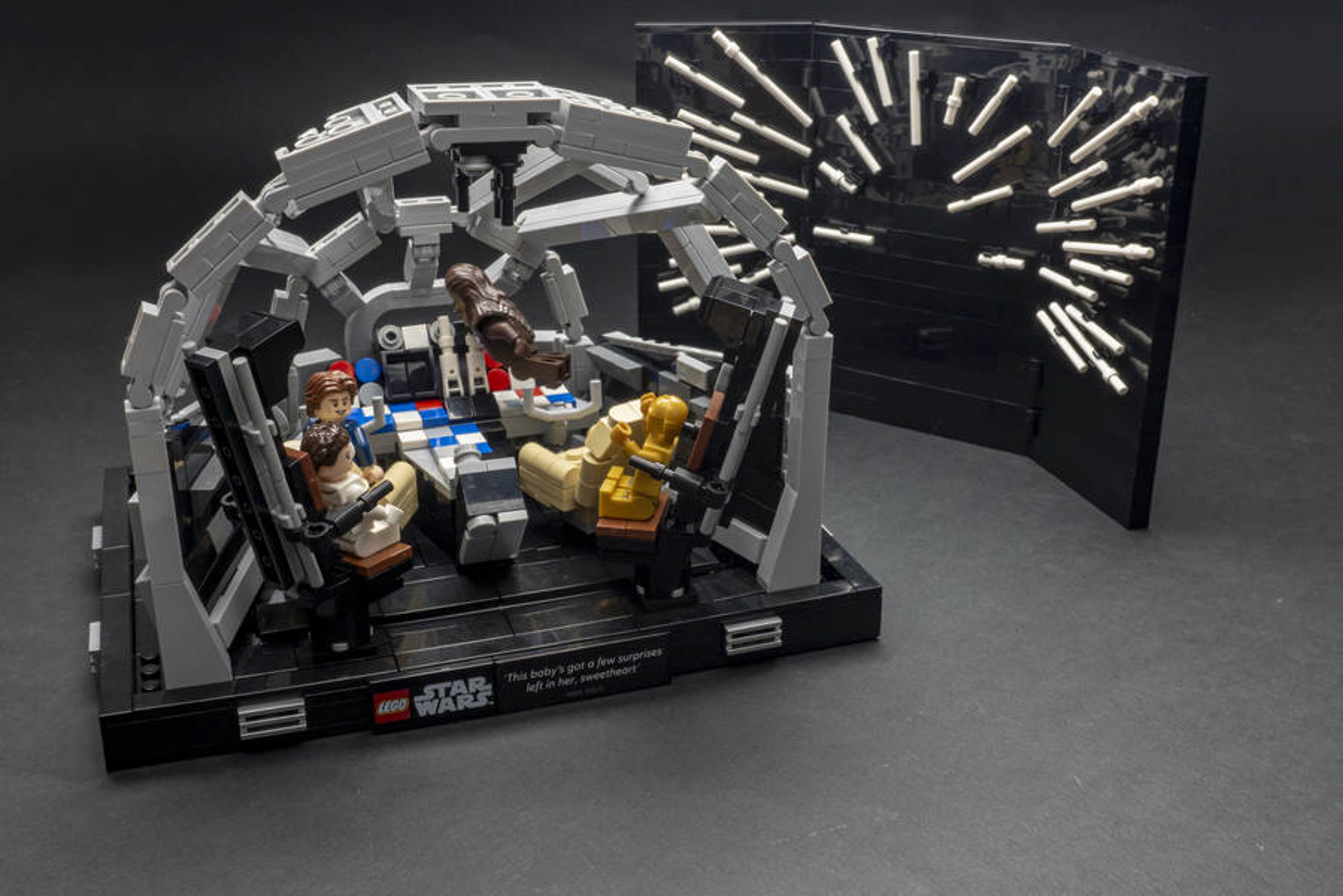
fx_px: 1492
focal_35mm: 40
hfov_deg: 48.5
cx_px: 672
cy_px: 448
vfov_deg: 33.4
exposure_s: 20
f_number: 11
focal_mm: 14.7
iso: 320
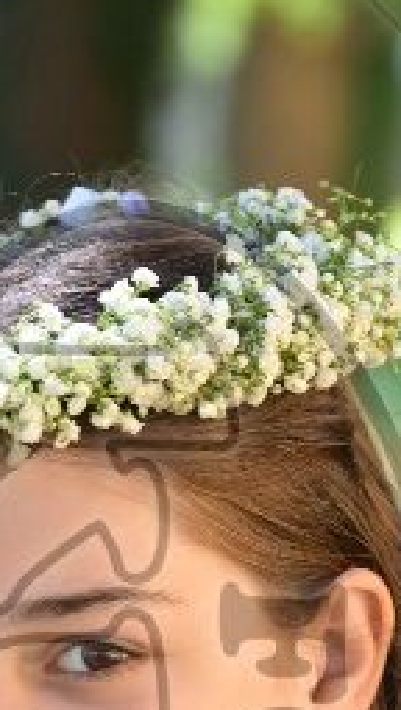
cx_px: 129
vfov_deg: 6.7
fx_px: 6031
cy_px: 874
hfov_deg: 3.8
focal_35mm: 320
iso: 640
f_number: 5.6
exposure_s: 1/160
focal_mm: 120
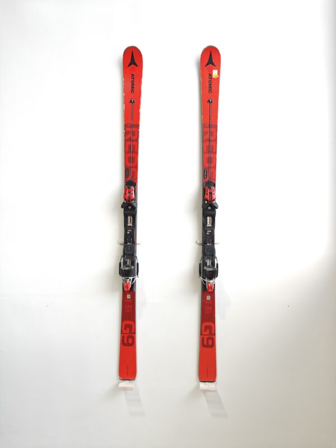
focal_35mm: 24
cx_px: 168
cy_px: 224
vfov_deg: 71.6
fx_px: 311
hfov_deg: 56.8
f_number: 1.68
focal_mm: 6.57
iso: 55
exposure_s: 1/100
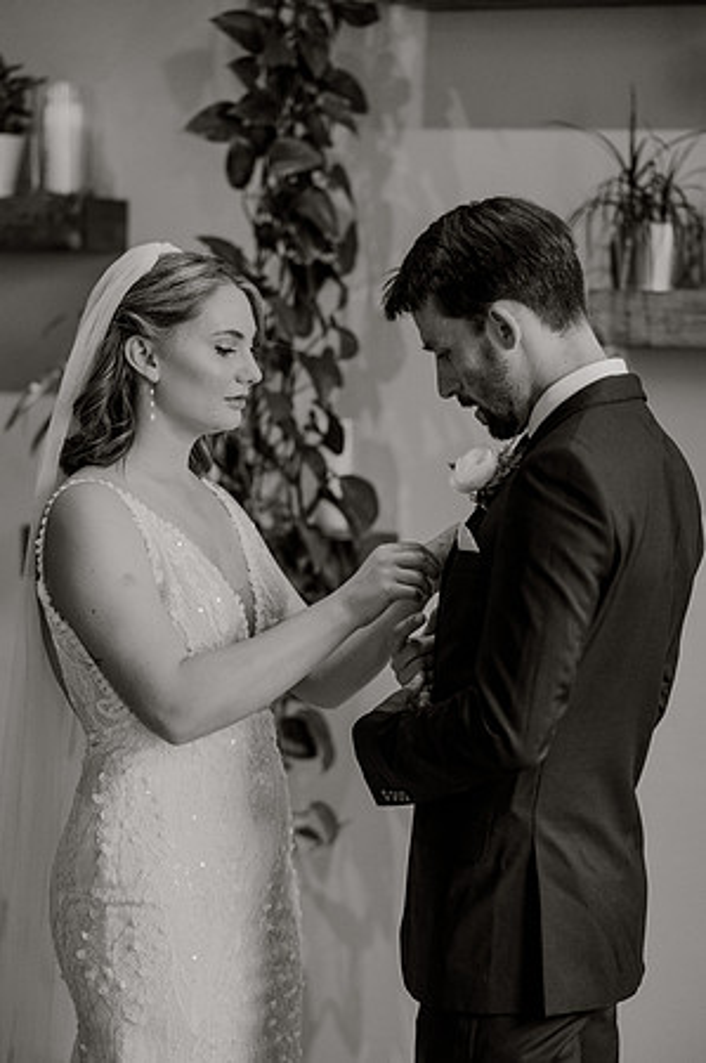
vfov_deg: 19.5
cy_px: 532
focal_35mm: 105
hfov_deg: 13.0
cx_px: 353
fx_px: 3096
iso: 2500
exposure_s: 1/500
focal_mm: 105
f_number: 2.2
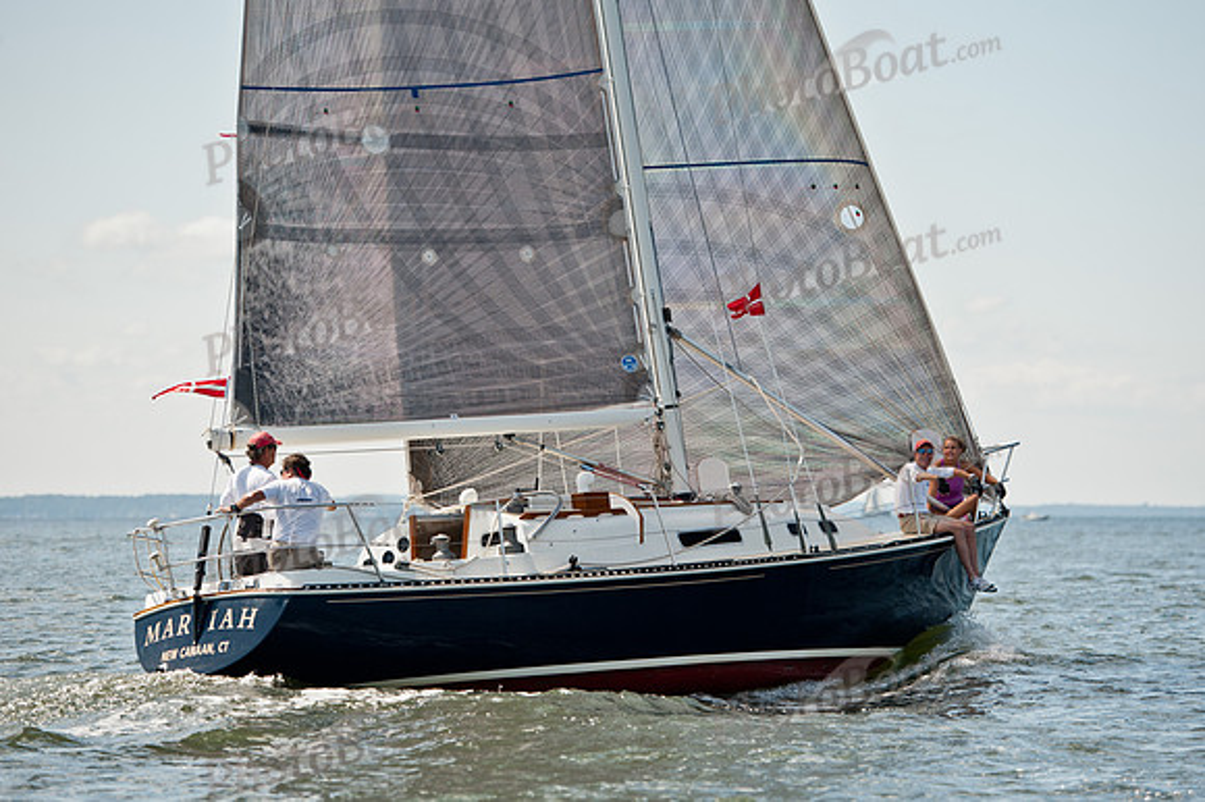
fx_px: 4919
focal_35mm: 147
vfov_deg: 9.3
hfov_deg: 14.0
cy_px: 399
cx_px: 633
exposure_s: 1/1250
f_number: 4
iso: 400
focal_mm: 135
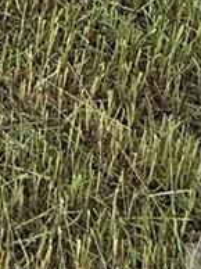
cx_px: -365
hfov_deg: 10.3
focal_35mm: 111
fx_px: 861
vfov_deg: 9.6
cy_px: -668
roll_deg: -2.0
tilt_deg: -9.5
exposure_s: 1/99
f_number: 2.2
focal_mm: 2.22
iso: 80
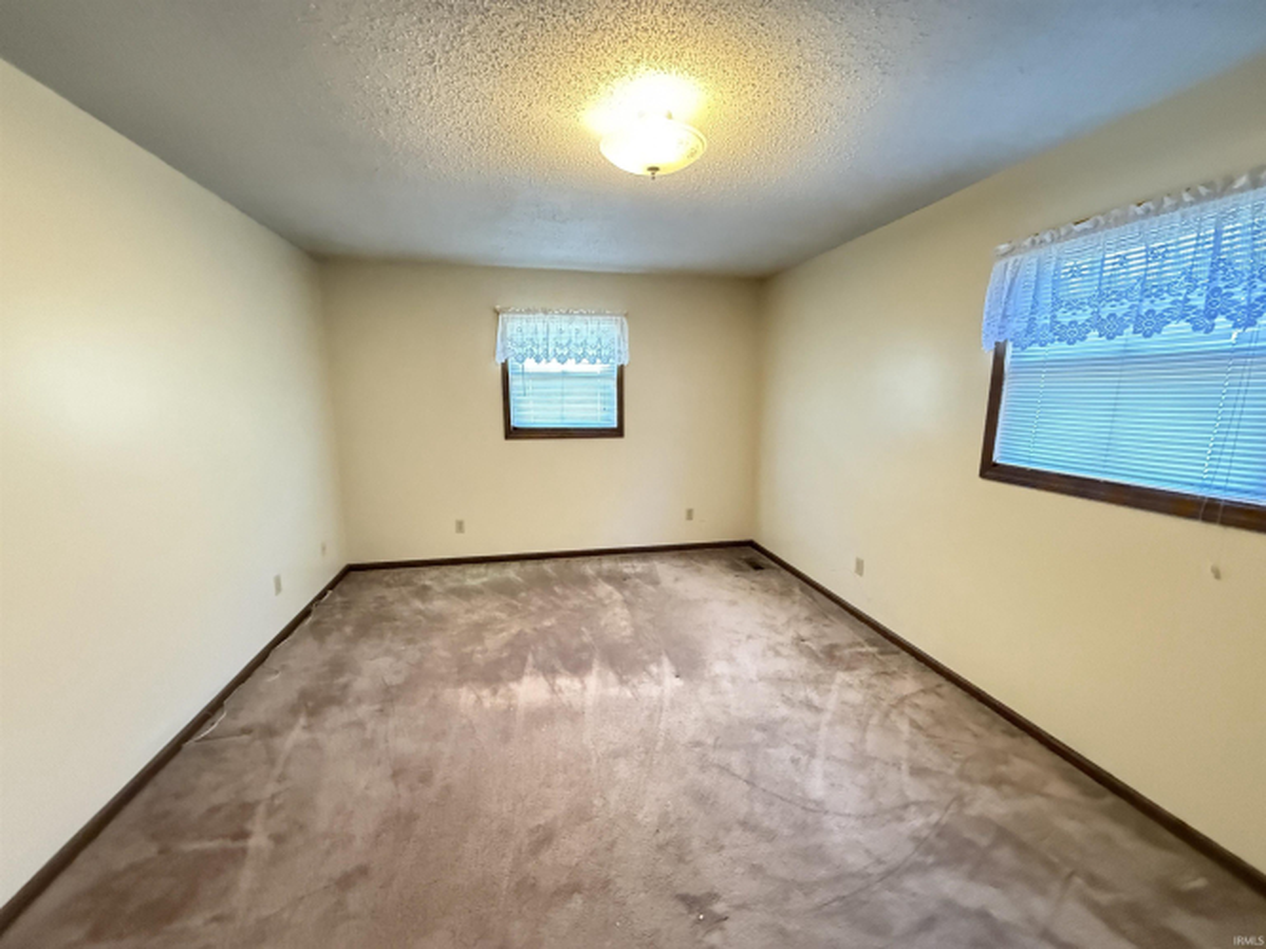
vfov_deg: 85.7
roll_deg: +0.4
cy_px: 474
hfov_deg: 102.1
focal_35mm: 14
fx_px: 512
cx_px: 633
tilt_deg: -6.9
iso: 1250
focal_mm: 2.22
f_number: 2.2
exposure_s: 1/30
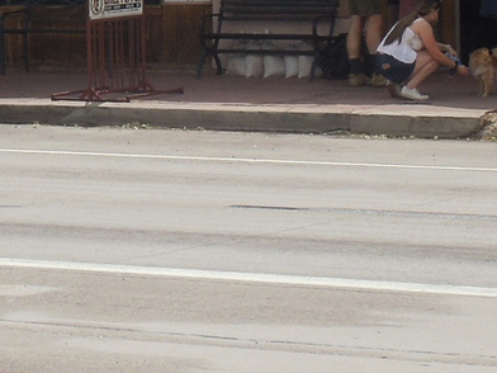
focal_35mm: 204
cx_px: 75
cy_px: 23
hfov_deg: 9.7
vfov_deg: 7.3
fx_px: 2929
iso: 100
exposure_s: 1/400
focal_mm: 7
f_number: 7.6
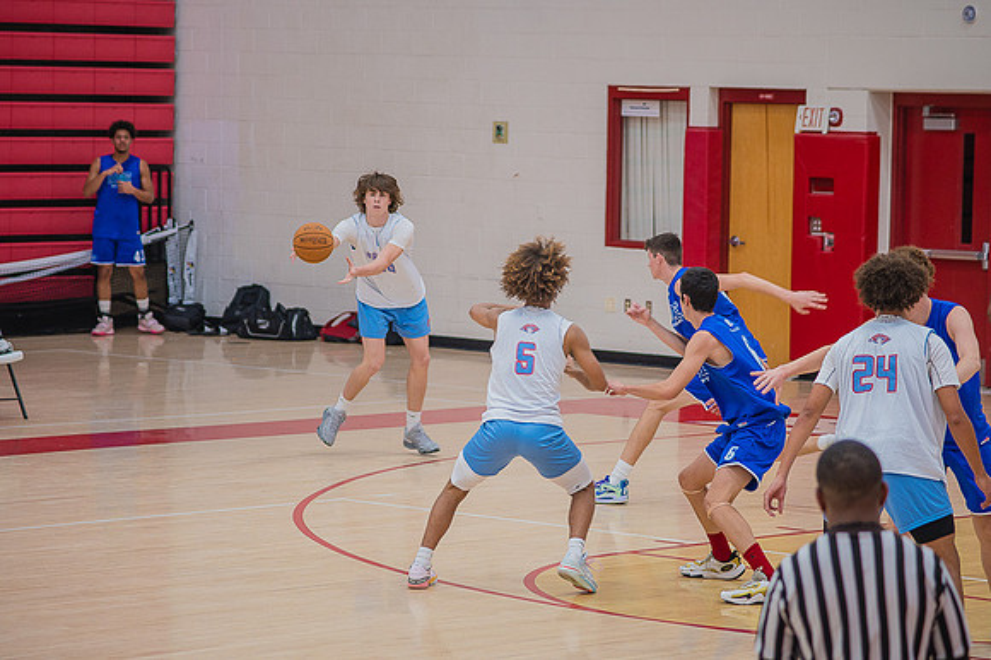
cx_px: 496
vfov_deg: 9.1
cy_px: 330
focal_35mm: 150
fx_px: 4127
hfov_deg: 13.7
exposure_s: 1/250
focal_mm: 150
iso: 1000
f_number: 5
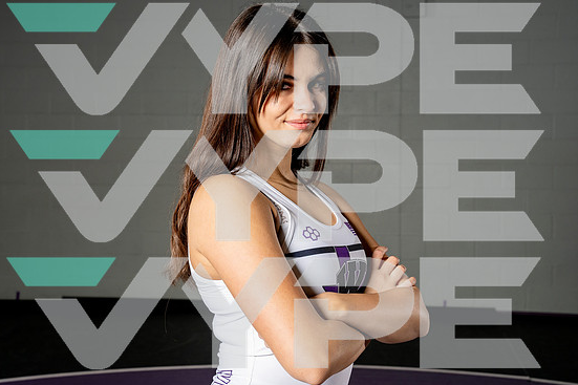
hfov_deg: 34.5
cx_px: 277
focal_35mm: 58
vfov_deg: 23.4
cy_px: 186
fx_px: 931
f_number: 8
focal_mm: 54
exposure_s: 1/250
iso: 400
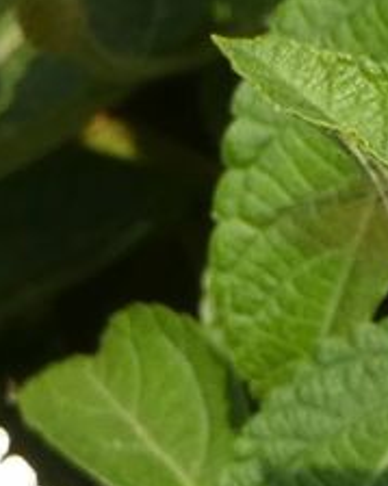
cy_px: 399
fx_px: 12238
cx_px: 569
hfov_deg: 1.8
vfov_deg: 2.3
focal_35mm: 852
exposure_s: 1/125
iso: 80
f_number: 5.5
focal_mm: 41.1
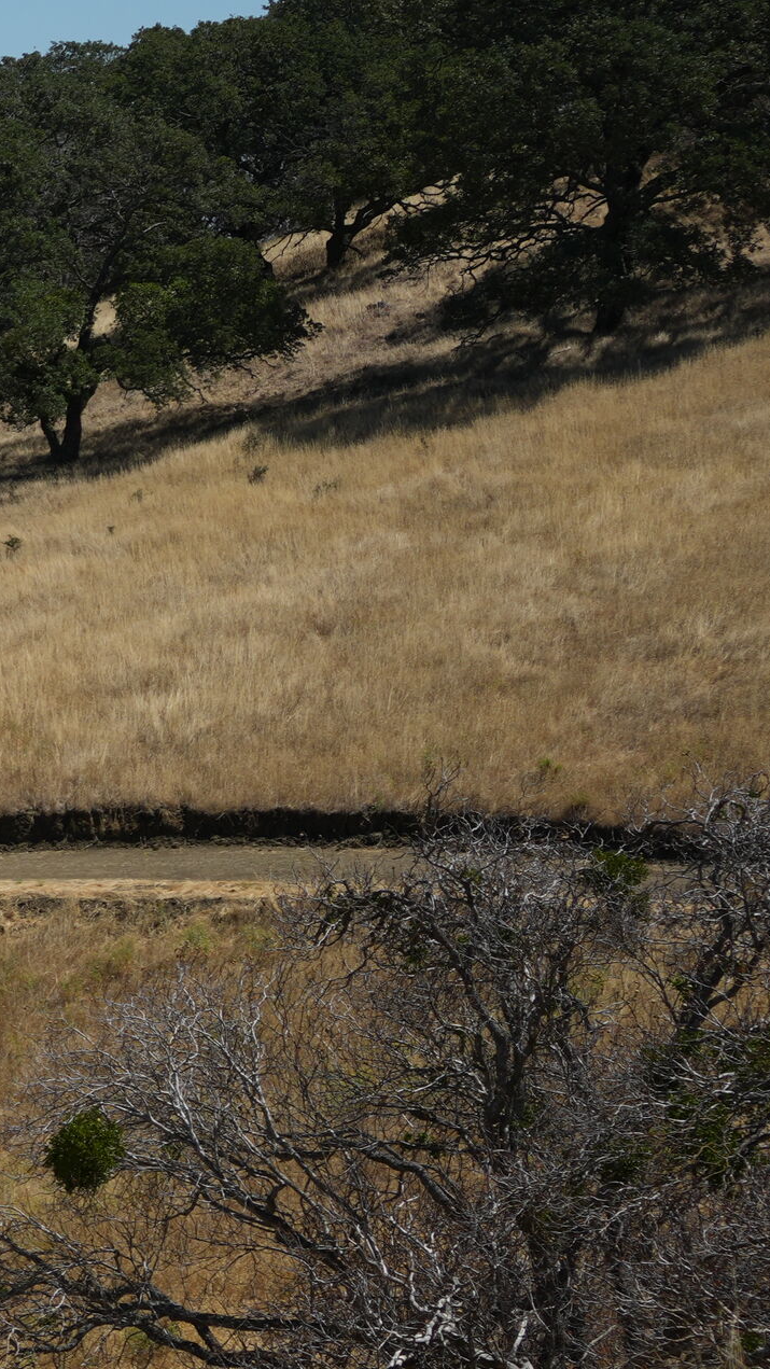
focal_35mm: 178
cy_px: 912
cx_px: -1195
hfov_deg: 6.4
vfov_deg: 12.1
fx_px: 6461
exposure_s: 1/1250
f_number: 4.5
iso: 125
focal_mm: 50
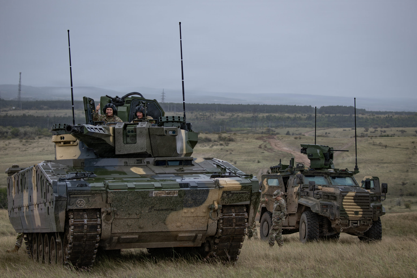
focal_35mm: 108
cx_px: 208
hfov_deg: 18.9
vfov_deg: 12.7
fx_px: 1251
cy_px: 139
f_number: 4.5
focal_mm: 90
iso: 125
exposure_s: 1/400
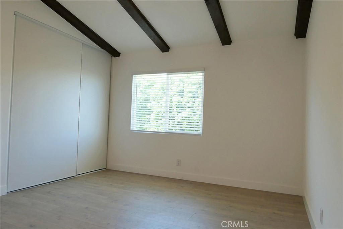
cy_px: 114
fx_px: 229
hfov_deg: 73.7
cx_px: 172
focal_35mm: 24
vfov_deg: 53.1
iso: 640
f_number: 5.6
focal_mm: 8.8
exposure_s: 1/60
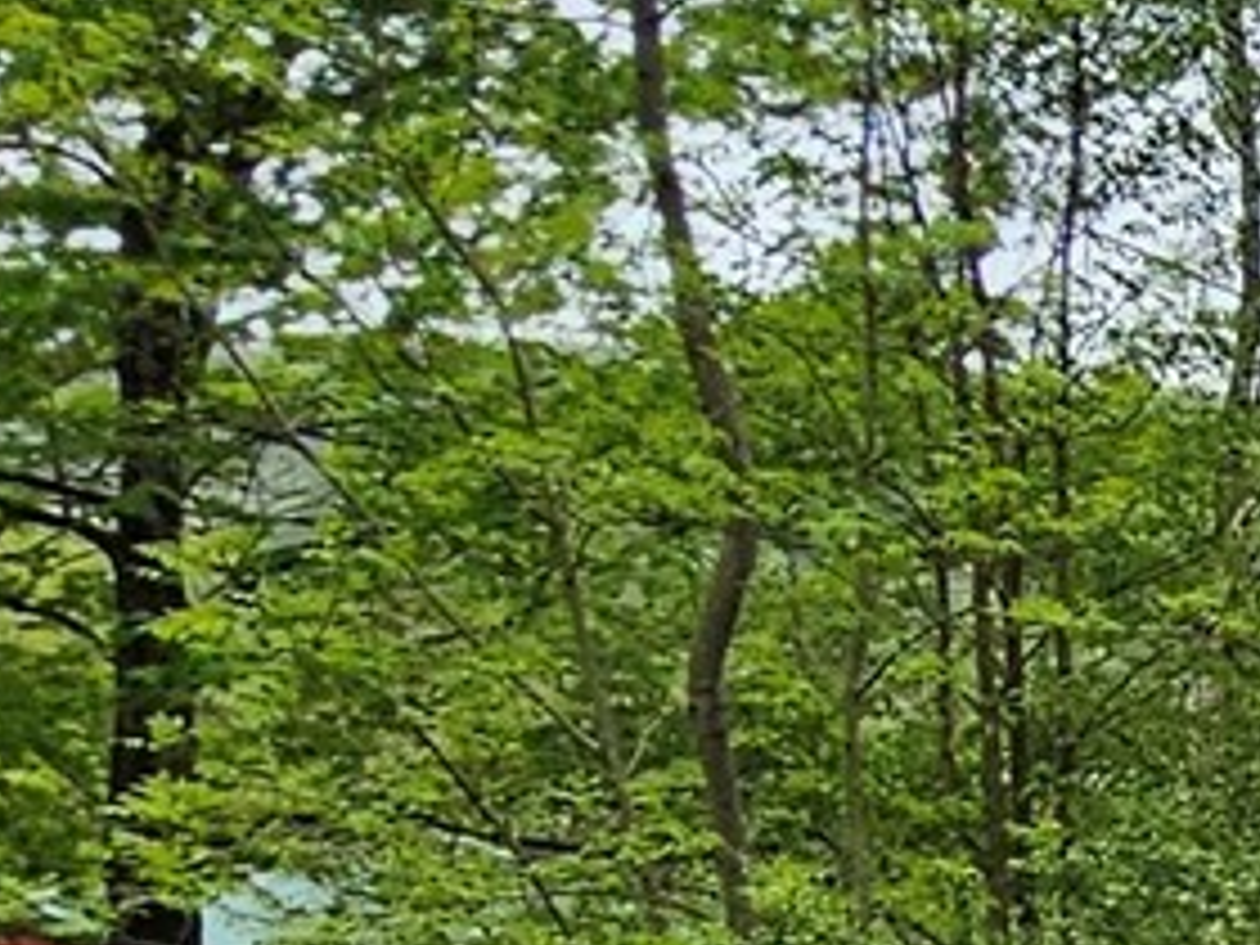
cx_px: 3240
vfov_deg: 15.1
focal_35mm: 95
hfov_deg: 13.3
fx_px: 3458
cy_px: 1062
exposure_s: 1/269
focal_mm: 2.2
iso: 50
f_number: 2.2
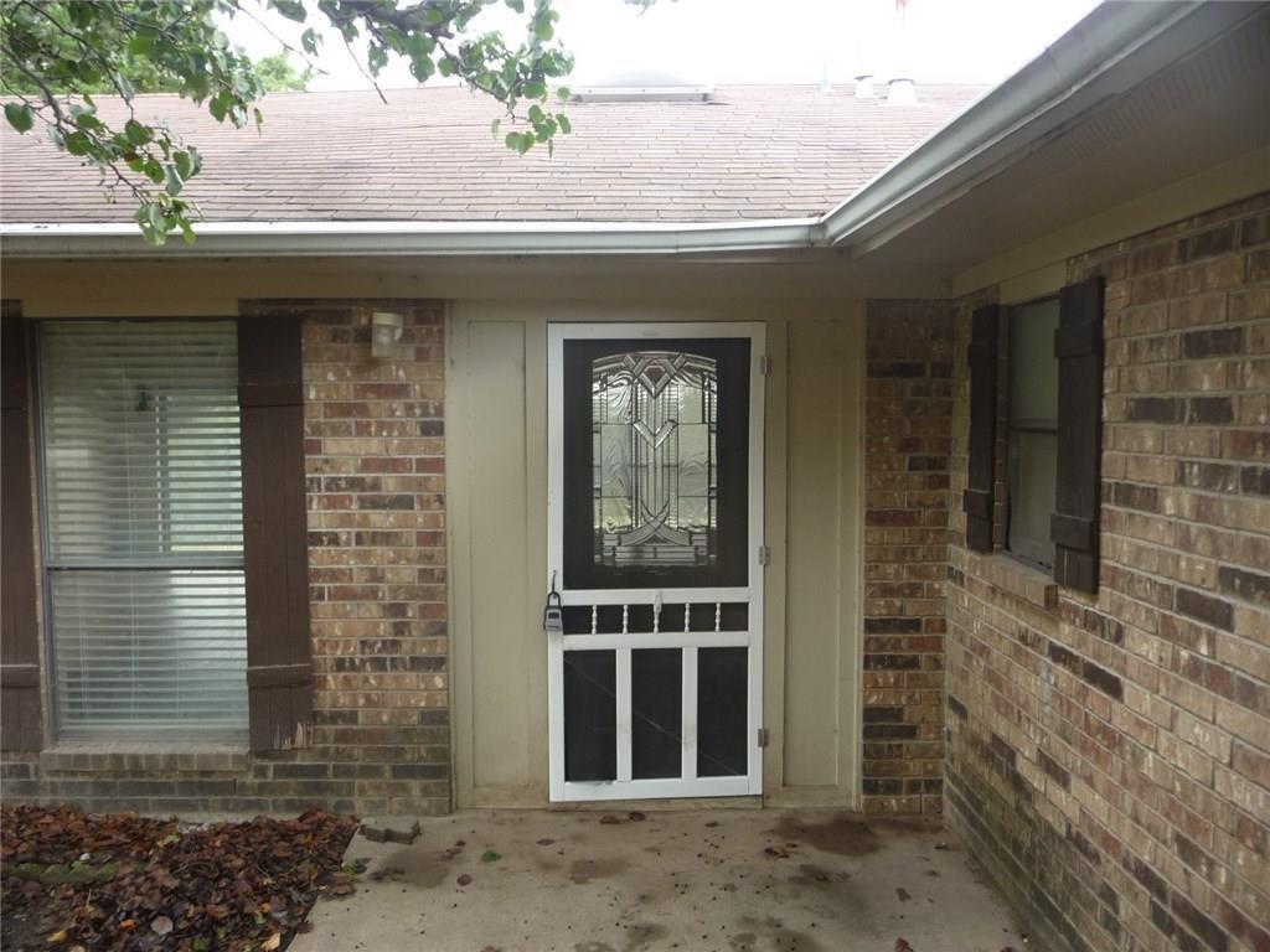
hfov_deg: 63.4
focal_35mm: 28
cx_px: 635
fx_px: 1027
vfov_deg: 49.7
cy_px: 476
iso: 125
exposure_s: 1/30
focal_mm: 4.7
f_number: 3.3
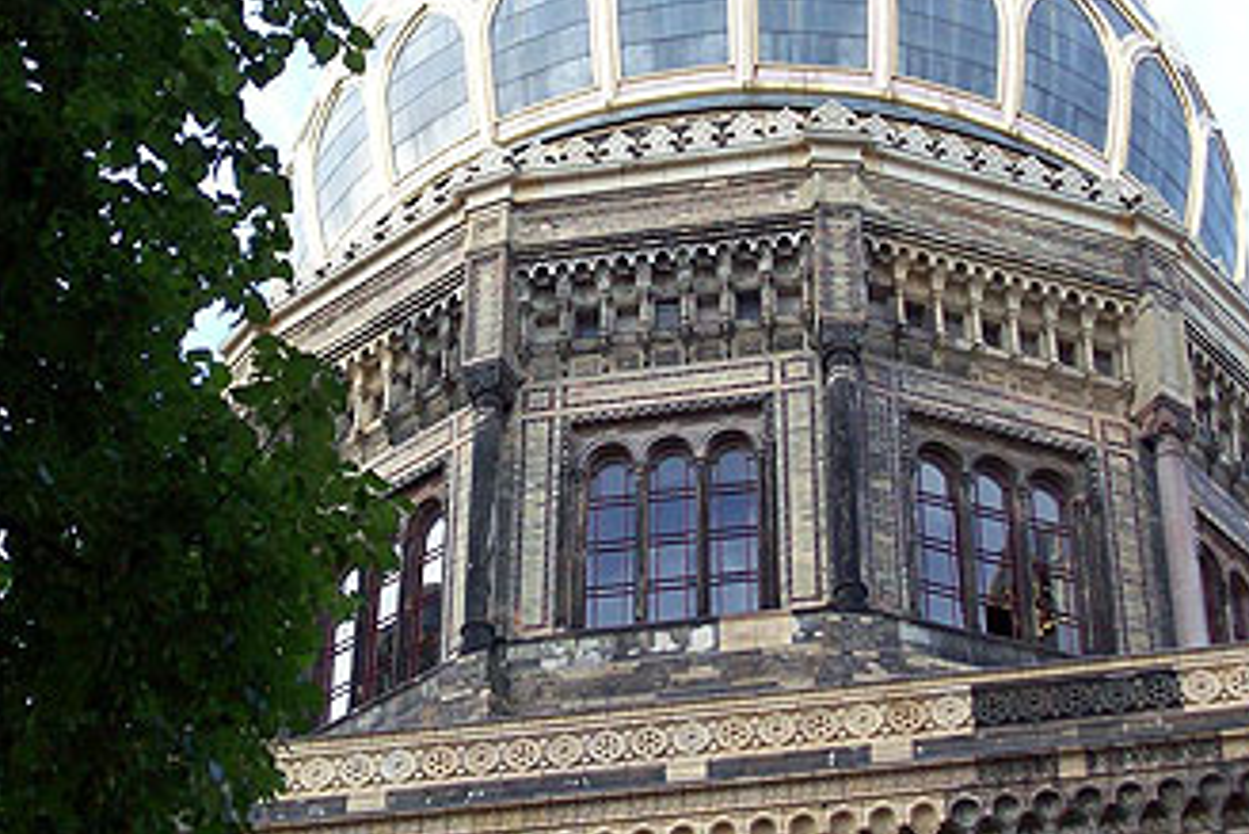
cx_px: 518
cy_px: 293
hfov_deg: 20.4
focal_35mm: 100
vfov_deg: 13.7
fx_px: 3471
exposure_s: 1/194
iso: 124
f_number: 3.8
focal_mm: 11.6
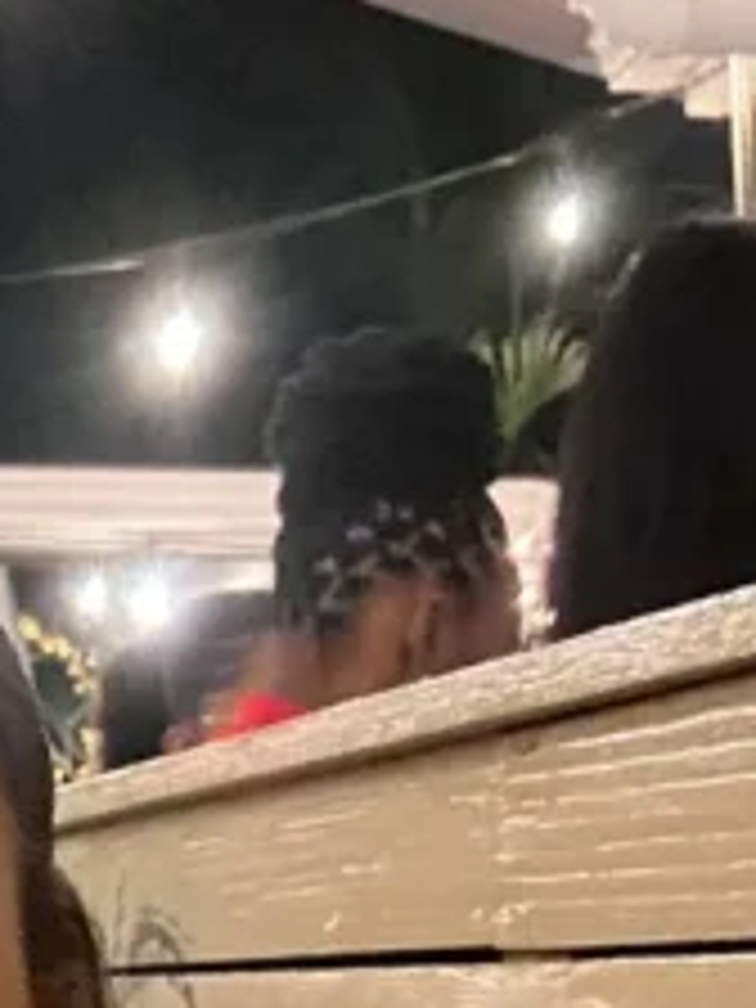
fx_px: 3465
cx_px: -162
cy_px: 1570
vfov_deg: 15.2
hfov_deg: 12.2
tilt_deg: -9.4
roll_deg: +0.0
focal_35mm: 119
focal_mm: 4.25
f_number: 1.8
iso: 800
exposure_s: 1/20
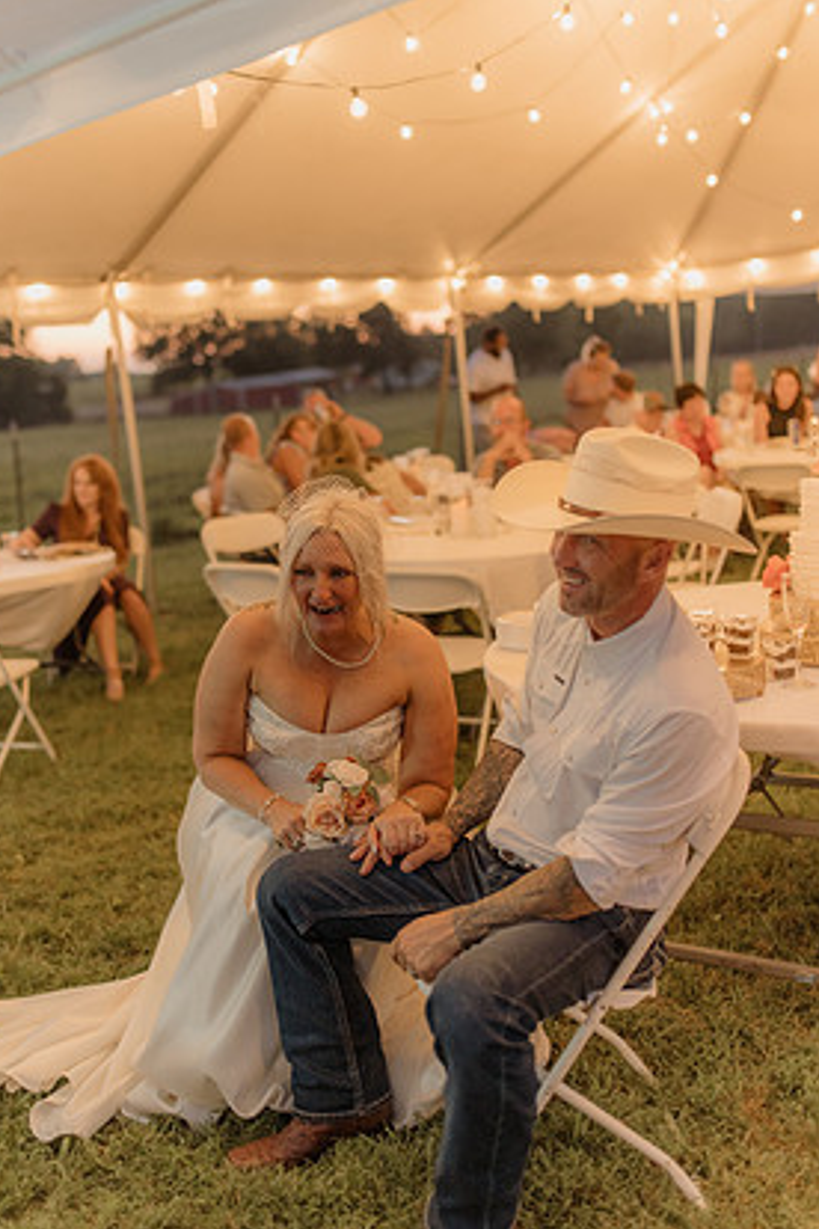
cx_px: 377
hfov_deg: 35.0
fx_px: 1297
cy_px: 594
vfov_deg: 50.7
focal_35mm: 38
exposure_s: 1/125
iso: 800
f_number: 1.4
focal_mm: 35
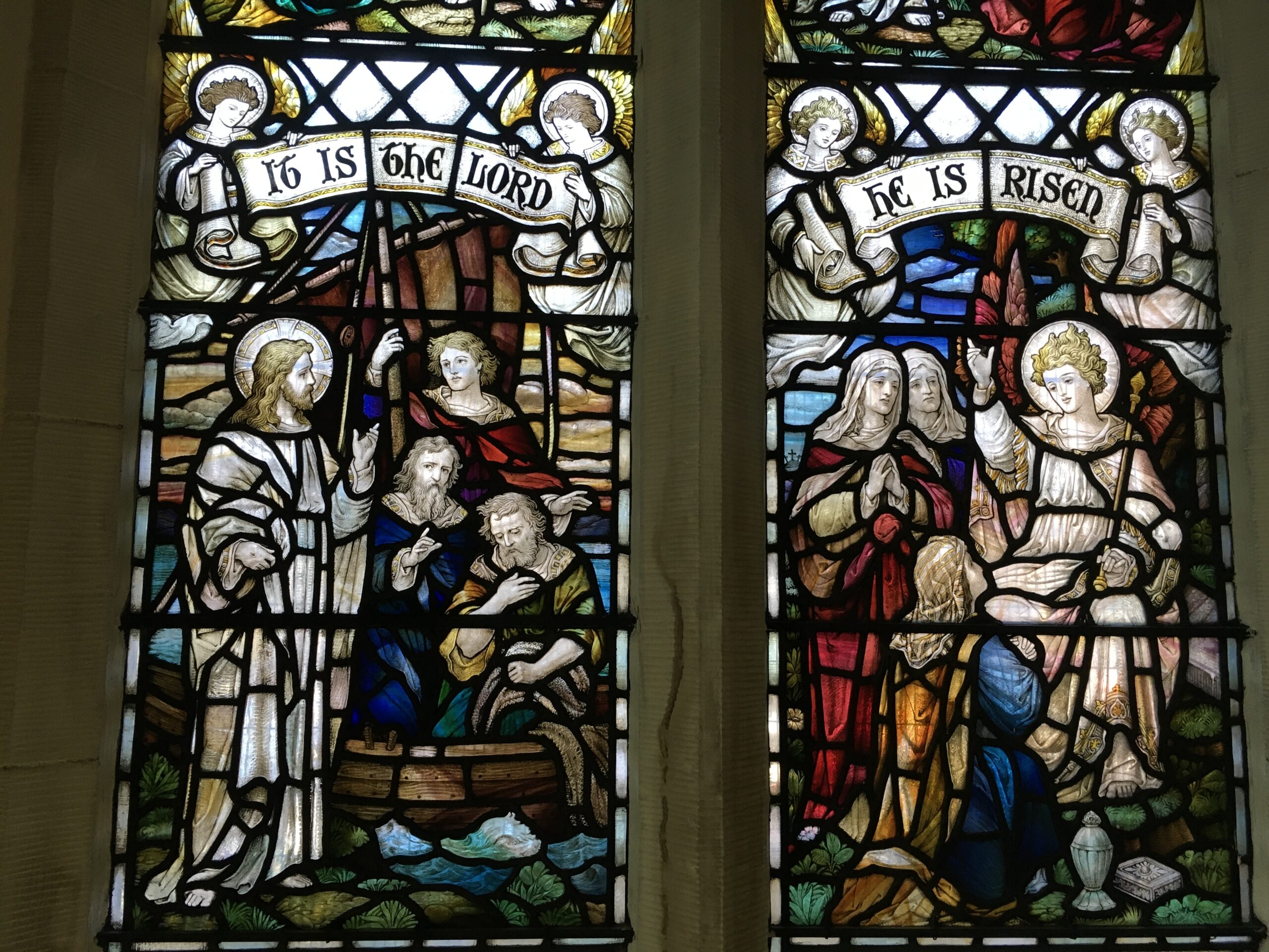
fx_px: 1063
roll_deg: -0.6
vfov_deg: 48.2
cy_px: 476
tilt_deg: +8.4
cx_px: 634
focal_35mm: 29
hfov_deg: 61.7
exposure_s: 1/33
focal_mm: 4.15
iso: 50
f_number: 2.2
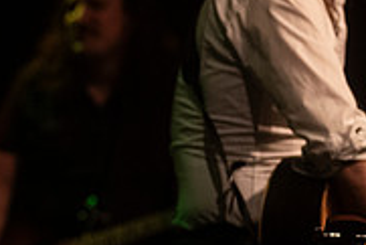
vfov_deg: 3.3
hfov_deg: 5.0
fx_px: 4182
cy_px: -19
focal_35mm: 411
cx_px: -4
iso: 2500
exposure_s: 1/160
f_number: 3.2
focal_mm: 110
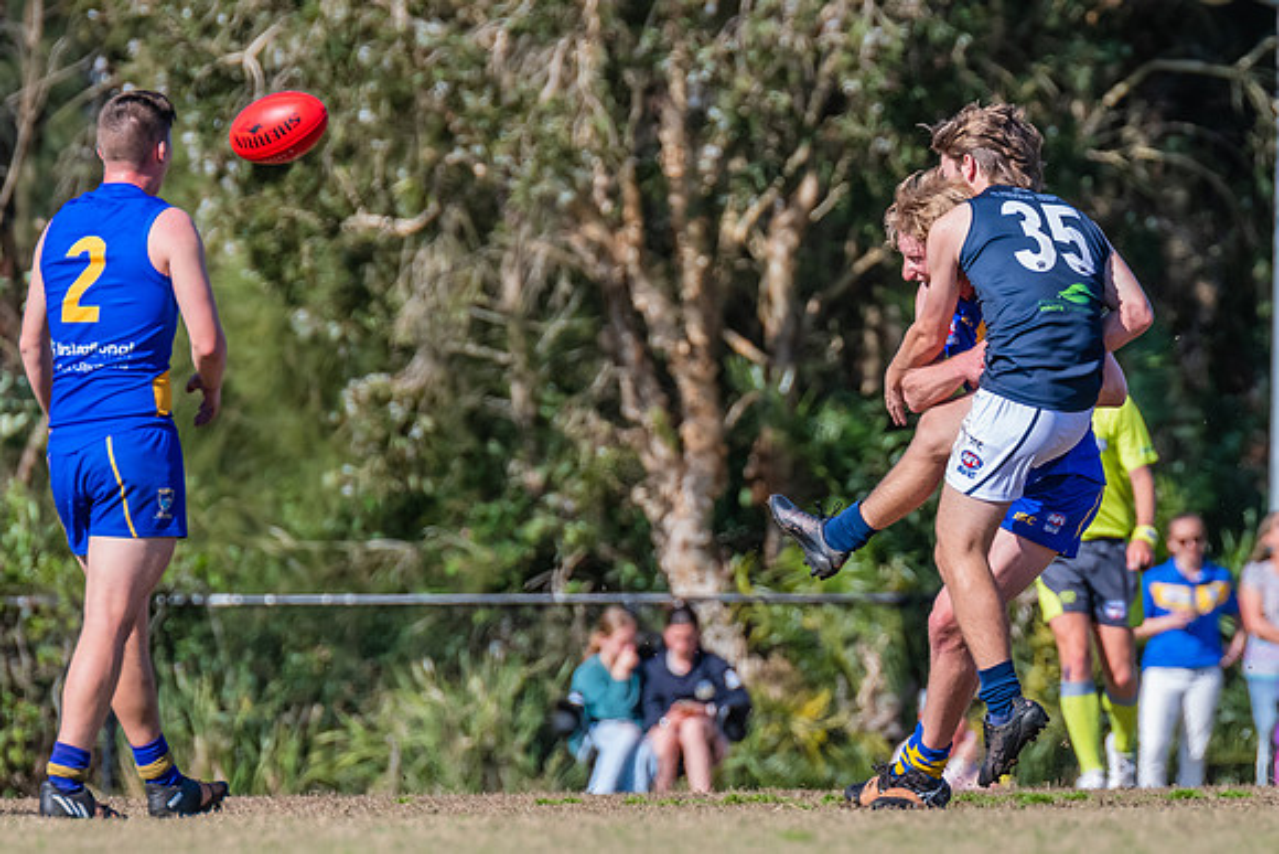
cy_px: 532
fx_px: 25853
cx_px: 1100
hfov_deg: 2.8
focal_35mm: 728
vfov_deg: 1.9
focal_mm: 420
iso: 800
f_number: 8
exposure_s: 1/2000
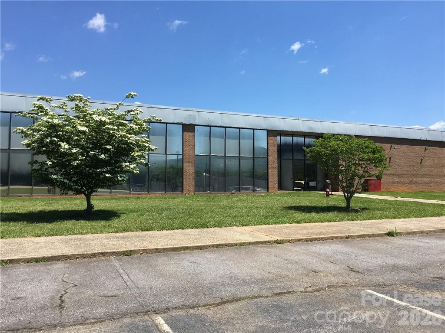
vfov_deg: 48.2
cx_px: 222
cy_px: 166
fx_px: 373
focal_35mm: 29
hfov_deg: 61.7
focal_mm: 4.15
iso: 25
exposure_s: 1/1304
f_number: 2.2
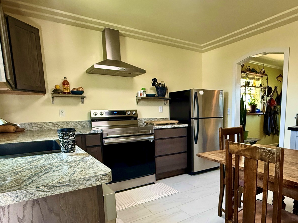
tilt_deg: -9.4
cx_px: 185
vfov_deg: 55.9
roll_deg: -0.1
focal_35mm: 24
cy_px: 143
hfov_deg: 70.5
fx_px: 207
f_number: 2.2
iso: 320
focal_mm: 2.22
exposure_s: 1/88
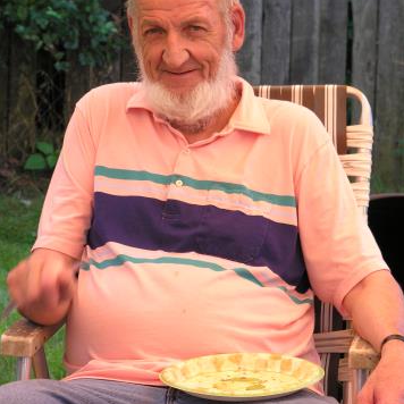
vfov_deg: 9.4
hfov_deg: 9.4
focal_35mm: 187
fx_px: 2469
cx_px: 203
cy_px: 180
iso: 50
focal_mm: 40
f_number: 4.4
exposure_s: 1/65.7
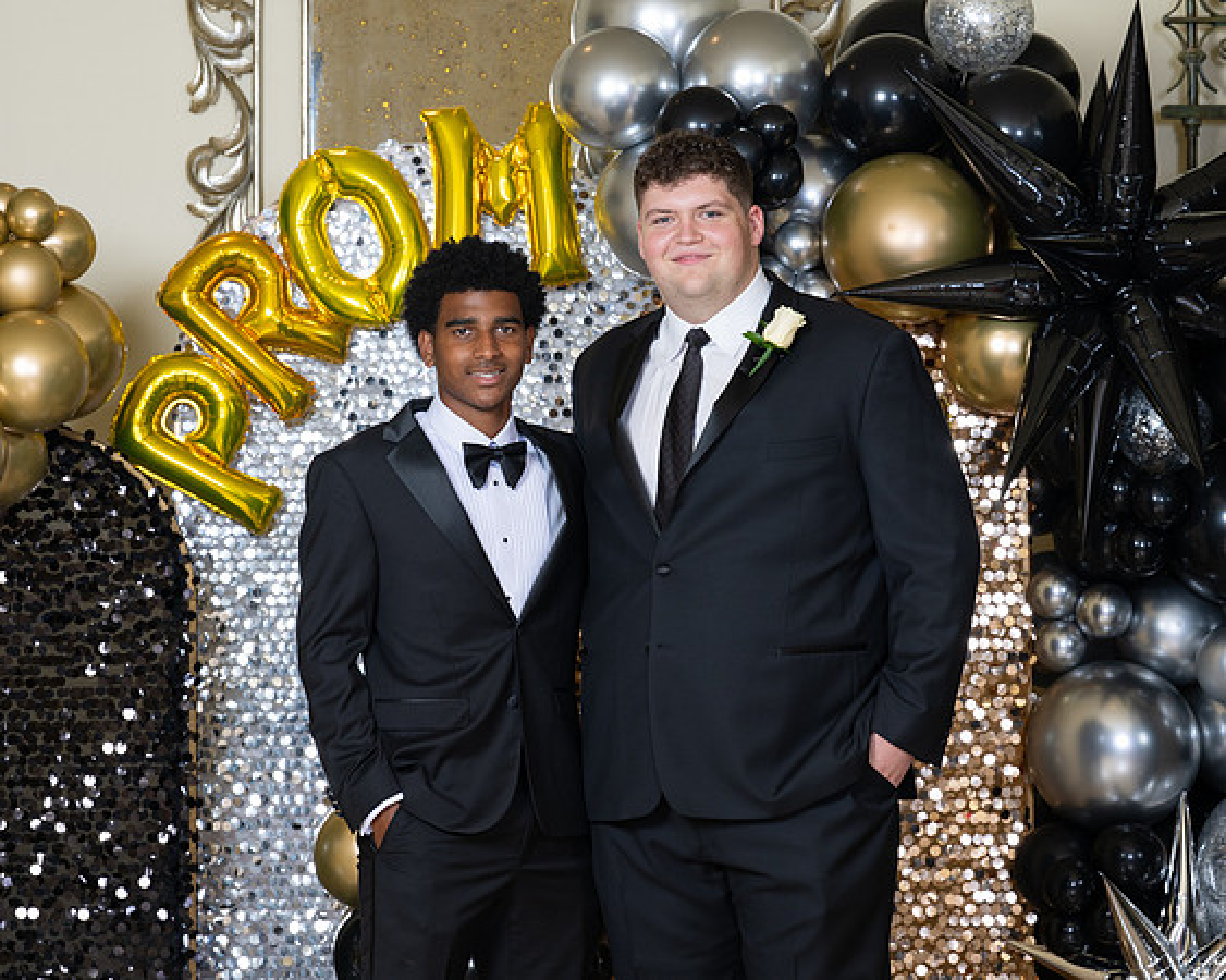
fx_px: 5106
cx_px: 613
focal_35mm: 141
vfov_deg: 11.0
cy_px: 490
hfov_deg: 13.7
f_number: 8
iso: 320
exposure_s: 1/100
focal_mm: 125
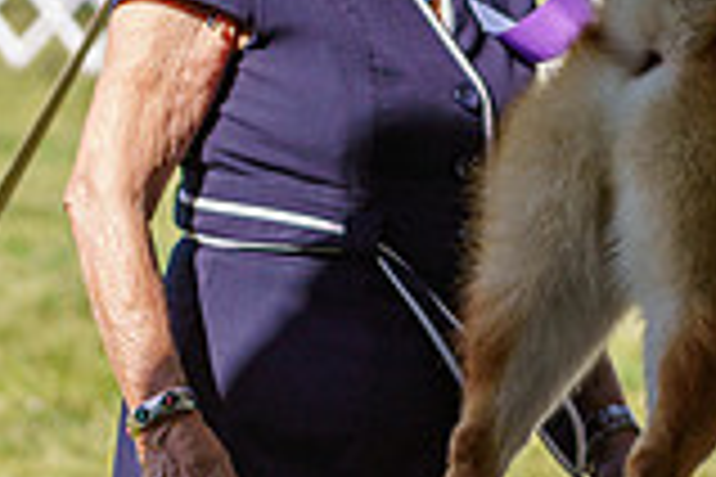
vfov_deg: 3.4
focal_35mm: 400
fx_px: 7955
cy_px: -214
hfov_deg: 5.1
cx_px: 824
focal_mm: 110
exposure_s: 1/1250
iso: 320
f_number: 4
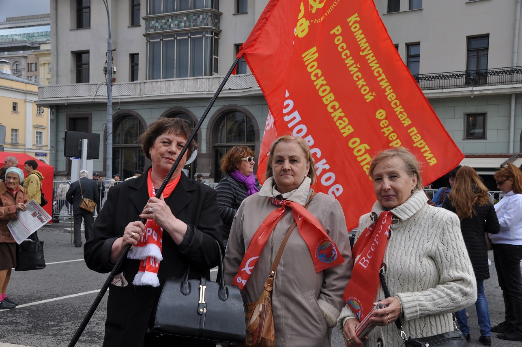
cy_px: 174
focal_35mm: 48
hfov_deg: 41.2
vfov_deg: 28.0
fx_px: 695
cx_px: 261
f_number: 11
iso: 200
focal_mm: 32
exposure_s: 1/125
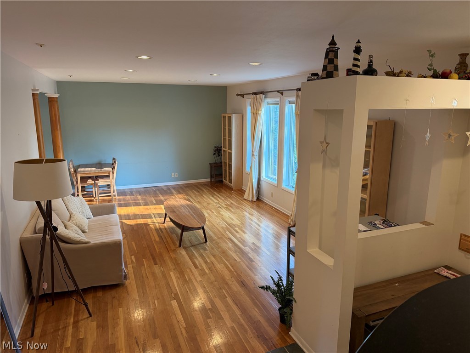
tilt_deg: -11.7
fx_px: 326
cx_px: 235
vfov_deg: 56.8
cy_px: 176
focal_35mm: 24
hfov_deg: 71.6
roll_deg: -0.5
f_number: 1.78
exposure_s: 1/120
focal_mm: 6.76
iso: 250
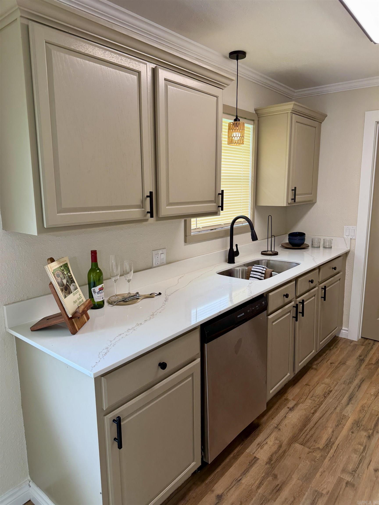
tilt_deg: -10.6
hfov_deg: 56.8
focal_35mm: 24
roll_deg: +1.1
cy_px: 252
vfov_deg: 71.6
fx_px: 350
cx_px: 190
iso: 125
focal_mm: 6.76
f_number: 1.78
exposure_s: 1/120
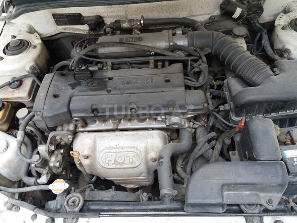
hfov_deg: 63.4
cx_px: 148
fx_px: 240
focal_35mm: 28
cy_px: 112
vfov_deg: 49.7
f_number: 1.9
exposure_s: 1/100
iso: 100
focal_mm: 3.7
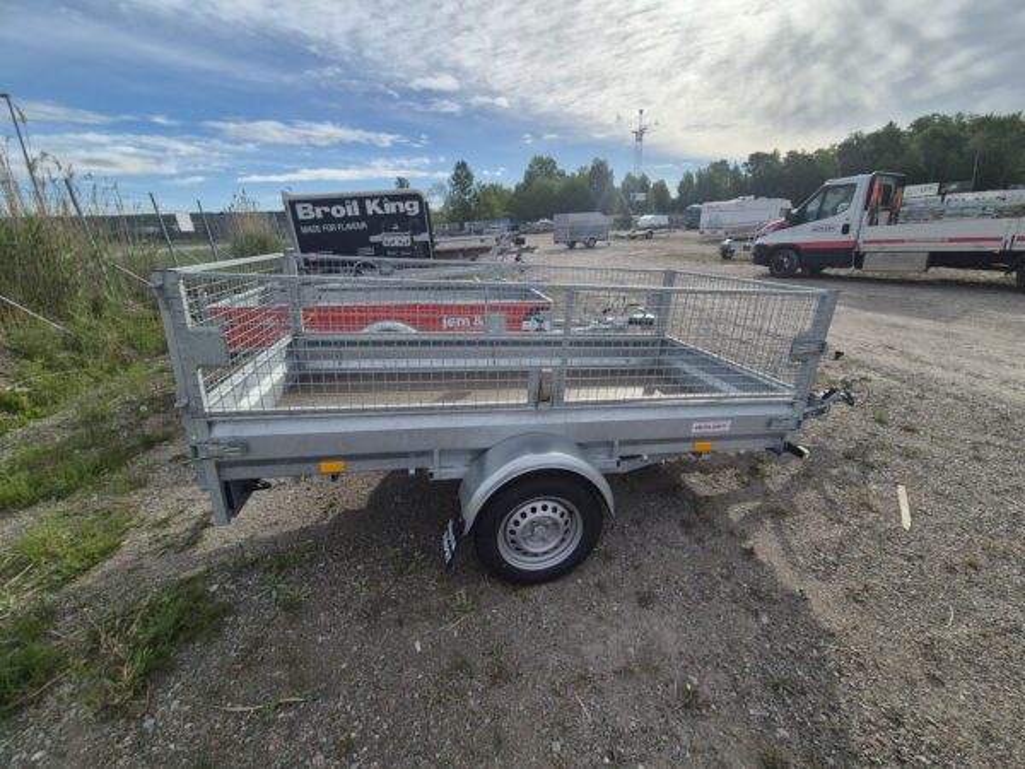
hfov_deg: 106.2
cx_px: 512
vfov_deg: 89.9
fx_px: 385
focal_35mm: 13
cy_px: 384
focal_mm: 2.2
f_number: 2.2
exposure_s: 1/3056
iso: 50
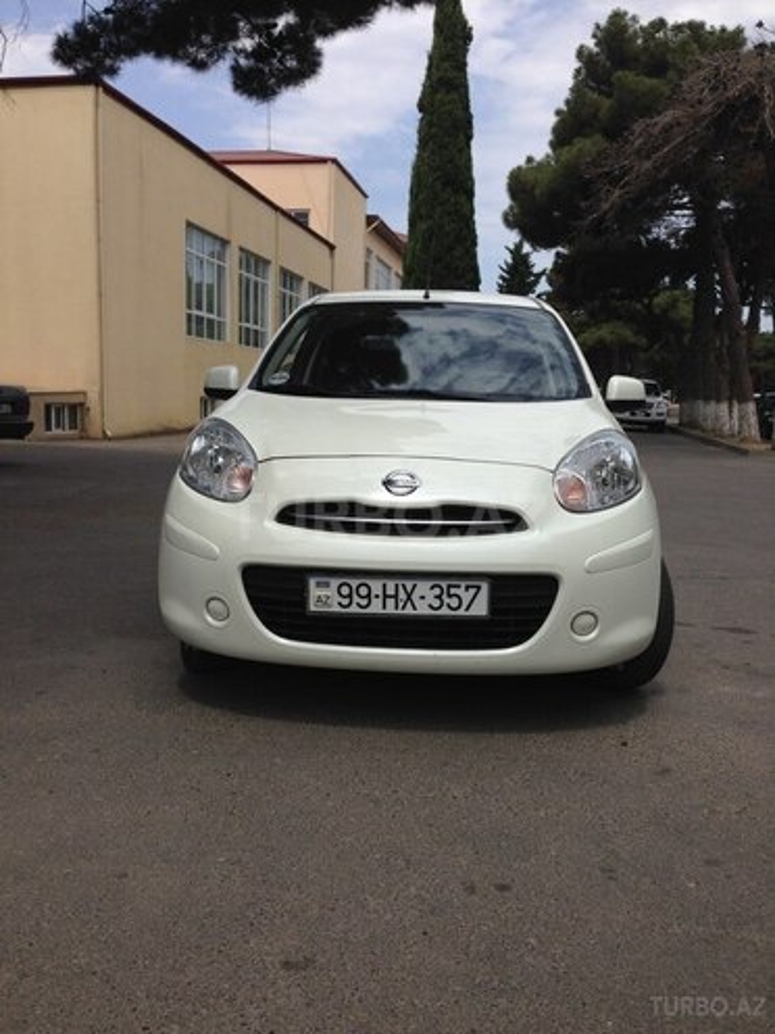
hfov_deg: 42.9
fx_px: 985
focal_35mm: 33
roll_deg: -1.2
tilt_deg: -4.8
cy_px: 517
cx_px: 388
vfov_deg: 55.4
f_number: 2.4
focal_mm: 4.12
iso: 50
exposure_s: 1/2584
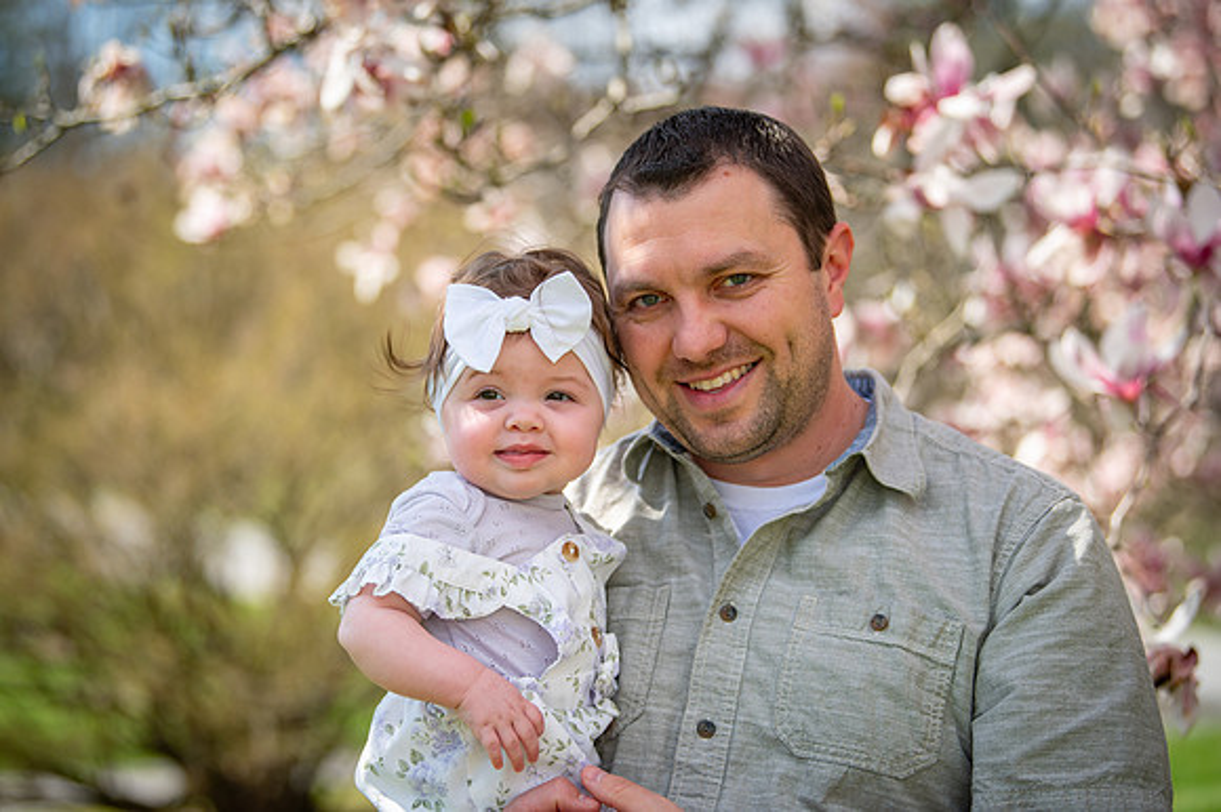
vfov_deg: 17.0
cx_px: 610
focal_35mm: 80
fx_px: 2712
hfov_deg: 25.4
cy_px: 406
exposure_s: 1/2500
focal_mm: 80
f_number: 2.8
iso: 320
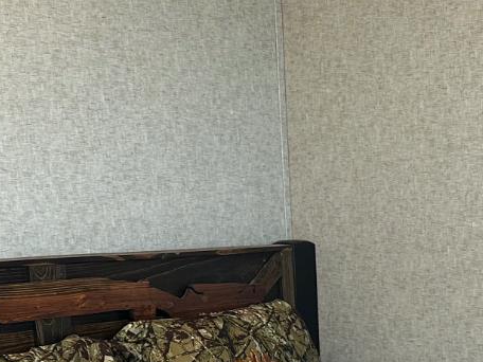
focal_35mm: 79
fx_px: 1102
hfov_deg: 24.3
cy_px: 527
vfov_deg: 17.1
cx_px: 396
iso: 200
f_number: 1.78
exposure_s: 1/120
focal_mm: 6.86
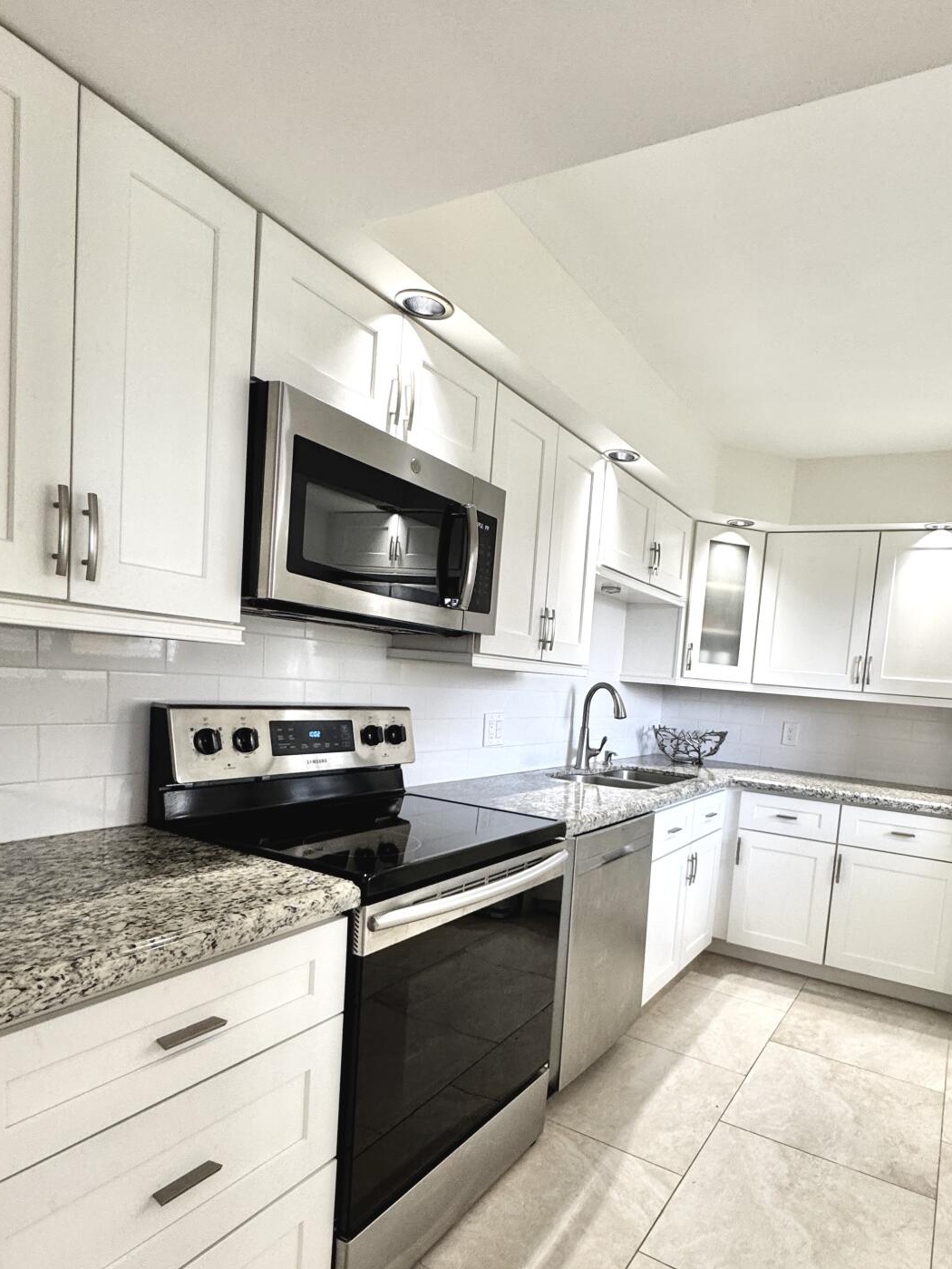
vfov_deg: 81.0
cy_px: 747
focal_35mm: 20
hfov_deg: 65.1
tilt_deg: -3.3
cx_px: 589
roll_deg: -3.9
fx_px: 733
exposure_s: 1/120
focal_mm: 2.22
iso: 160
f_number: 2.2
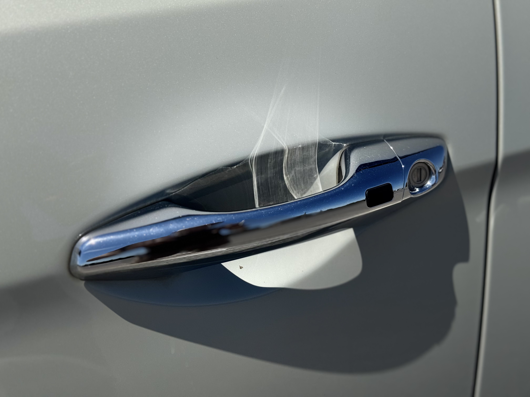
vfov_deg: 30.3
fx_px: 735
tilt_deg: -23.5
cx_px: 265
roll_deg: +0.8
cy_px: 198
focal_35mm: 48
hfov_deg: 39.7
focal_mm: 6.76
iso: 80
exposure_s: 1/10526
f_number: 1.78
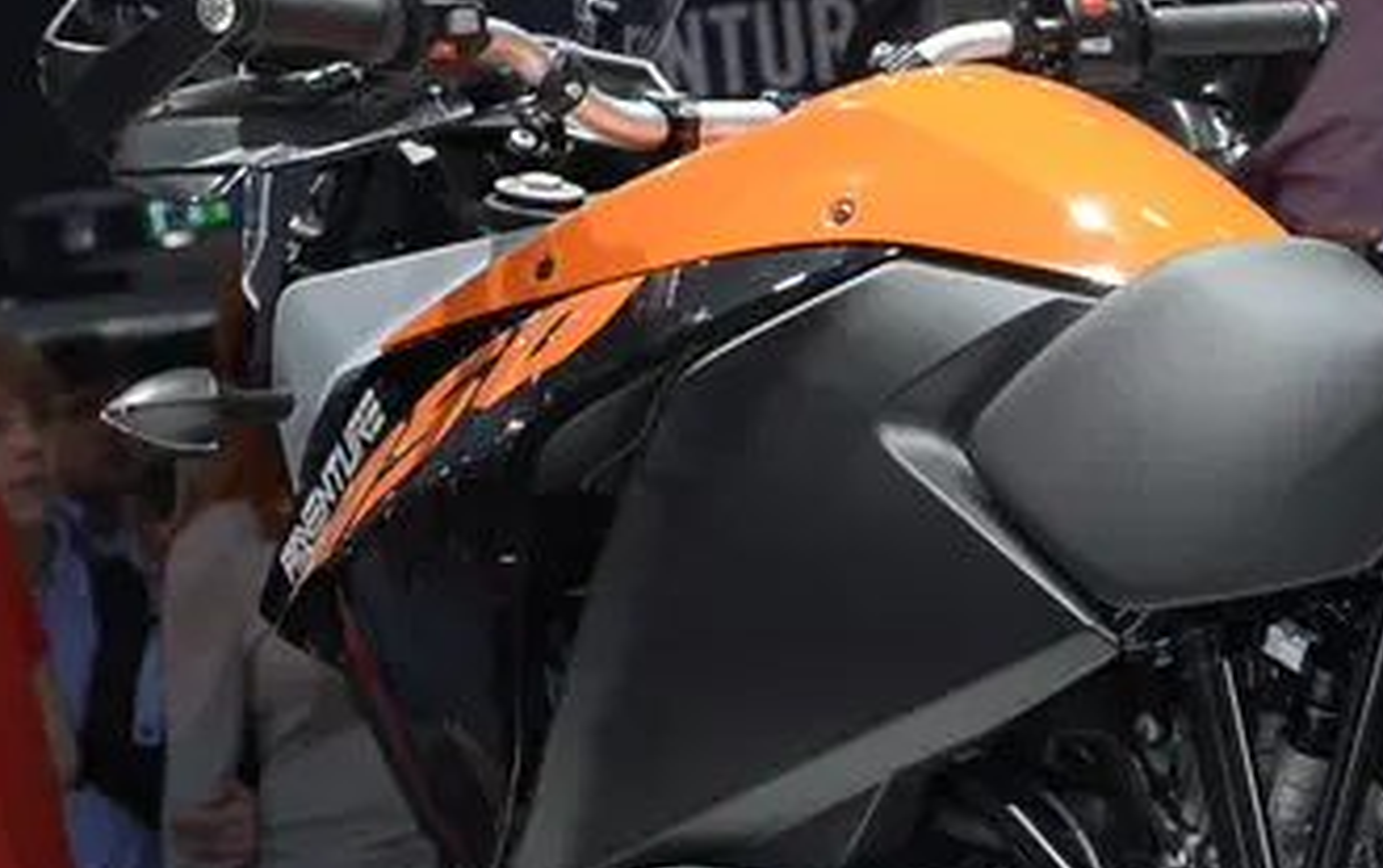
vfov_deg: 9.9
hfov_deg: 15.3
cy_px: 623
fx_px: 5018
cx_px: 1549
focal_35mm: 133
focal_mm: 36
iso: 1000
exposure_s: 1/200
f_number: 5.6
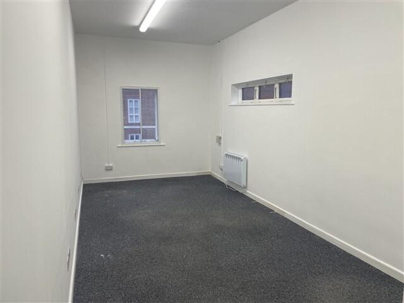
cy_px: 152
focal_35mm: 26
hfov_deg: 67.3
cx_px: 202
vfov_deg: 53.1
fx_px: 303
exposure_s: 1/151
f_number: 1.6
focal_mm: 4.2
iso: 32
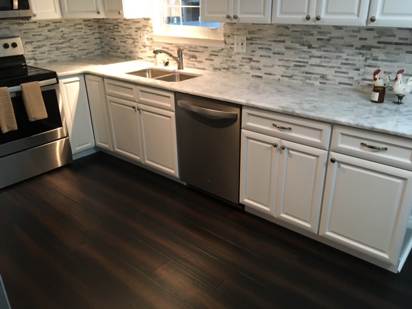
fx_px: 345
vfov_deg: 48.2
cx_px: 206
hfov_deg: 61.7
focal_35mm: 29
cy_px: 154
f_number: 2.2
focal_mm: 4.15
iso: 200
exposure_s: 1/30
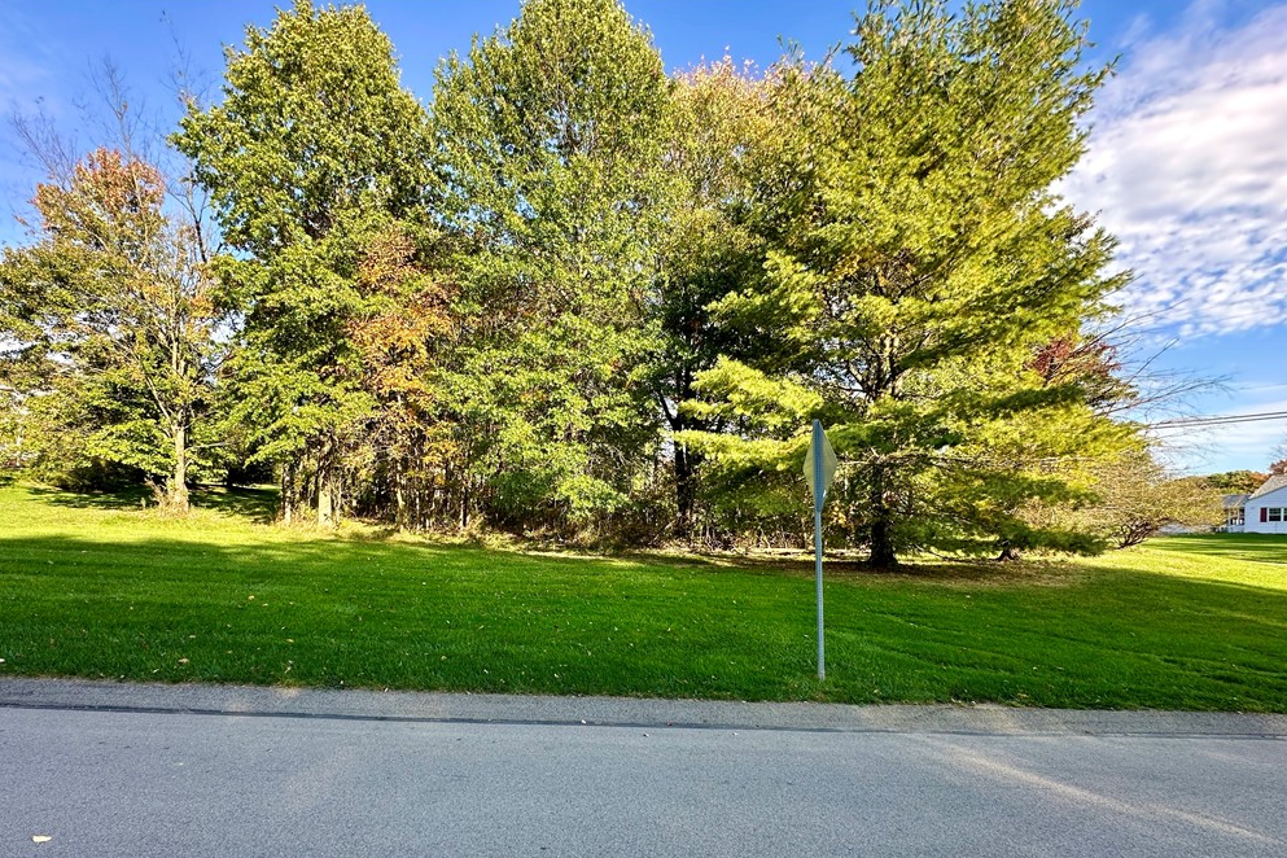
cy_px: 487
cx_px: 625
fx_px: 536
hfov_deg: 100.4
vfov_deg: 76.9
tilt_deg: +1.0
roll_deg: -1.7
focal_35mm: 15
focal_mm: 2.22
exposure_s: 1/240
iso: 50
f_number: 2.2
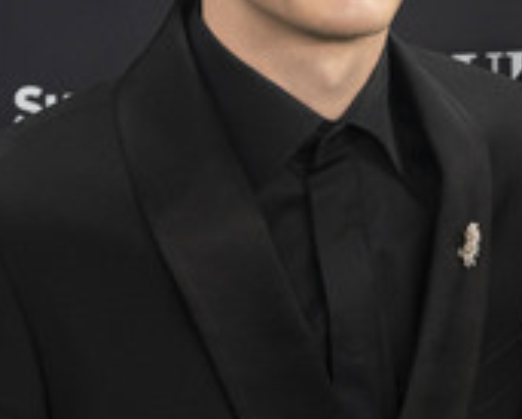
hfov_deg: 4.8
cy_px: 131
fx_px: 6214
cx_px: 594
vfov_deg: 3.9
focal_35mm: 402
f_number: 6.3
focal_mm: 150
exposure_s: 1/400
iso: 1600
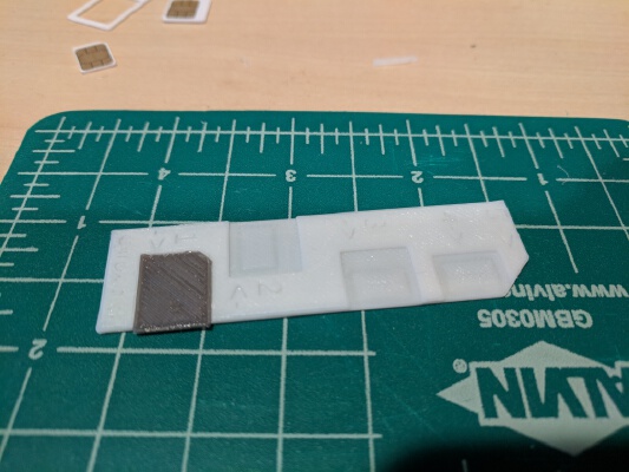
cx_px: 314
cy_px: 236
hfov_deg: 67.3
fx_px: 473
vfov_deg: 53.1
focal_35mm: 26
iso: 378
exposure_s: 1/40
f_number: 2
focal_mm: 4.67
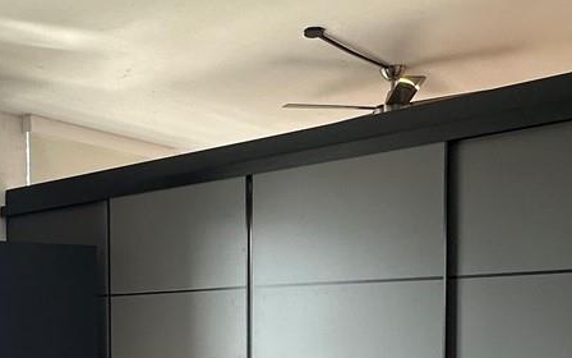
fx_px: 826
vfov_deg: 23.4
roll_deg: -0.2
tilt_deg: +0.2
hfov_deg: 37.4
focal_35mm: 53
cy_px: 357
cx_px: 154
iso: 80
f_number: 2.2
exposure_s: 1/99
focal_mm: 2.22
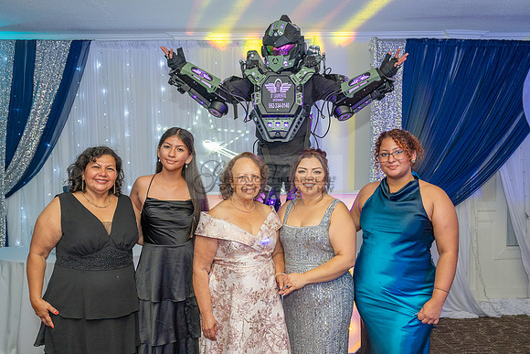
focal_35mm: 32
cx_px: 265
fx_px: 479
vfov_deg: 40.6
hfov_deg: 58.0
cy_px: 177
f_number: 4.5
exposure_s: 1/200
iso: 1250
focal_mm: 32.5
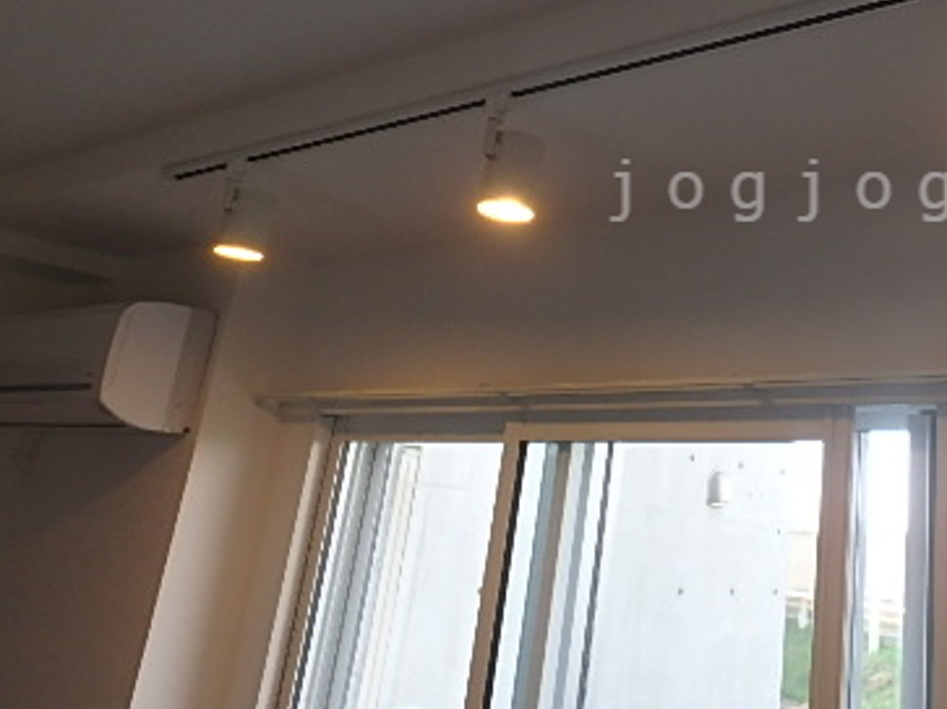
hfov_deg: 46.8
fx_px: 1012
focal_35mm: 37
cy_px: 190
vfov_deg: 37.8
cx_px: 788
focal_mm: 3.7
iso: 200
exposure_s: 1/60
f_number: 3.5
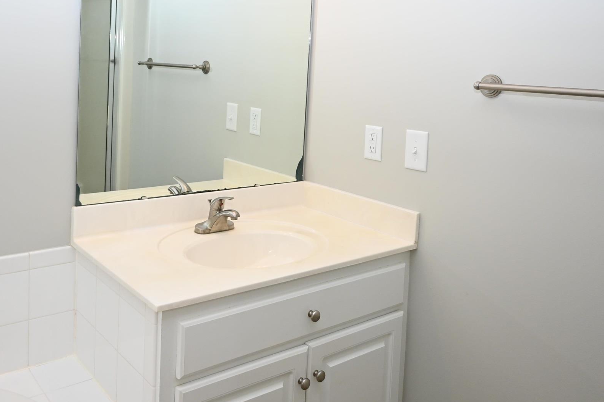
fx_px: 587
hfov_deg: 53.9
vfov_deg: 36.9
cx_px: 231
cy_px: 101
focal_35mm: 35
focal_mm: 12
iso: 320
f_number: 4
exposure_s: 1/250
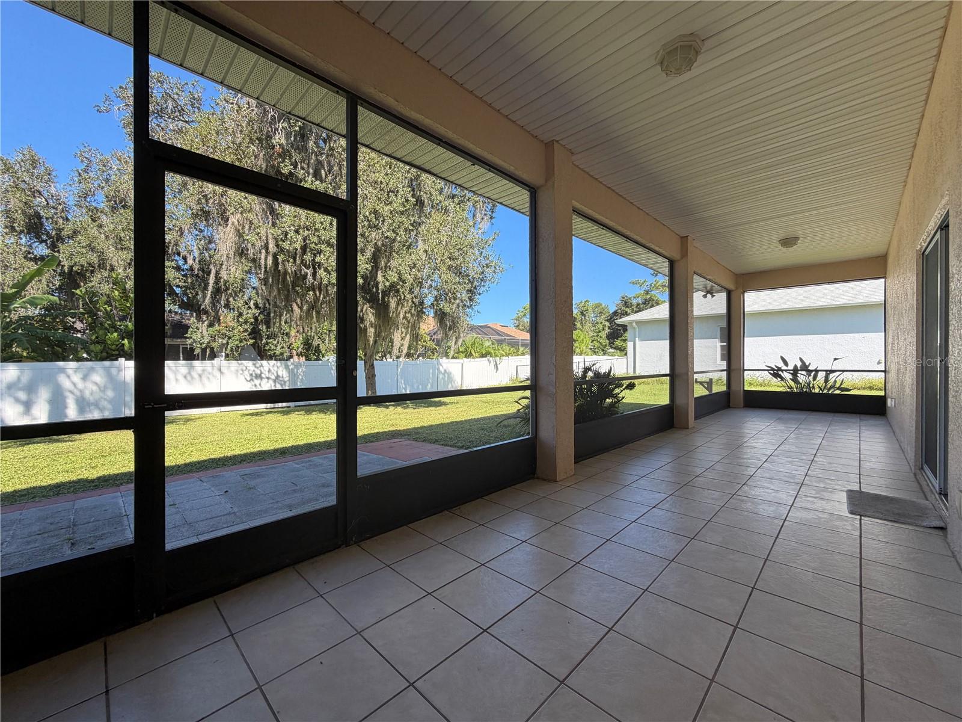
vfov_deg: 85.7
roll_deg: +0.3
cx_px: 481
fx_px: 389
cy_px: 361
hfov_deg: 102.1
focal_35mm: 14
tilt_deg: -0.1
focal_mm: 2.22
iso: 40
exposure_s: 1/224
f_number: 2.2
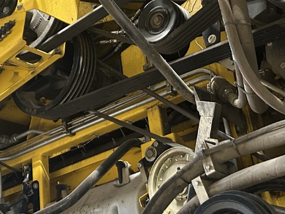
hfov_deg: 27.0
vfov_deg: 19.9
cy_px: 9
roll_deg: -3.8
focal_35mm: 72
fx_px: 593
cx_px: 110
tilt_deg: +24.3
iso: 500
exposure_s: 1/60
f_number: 1.5
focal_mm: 5.7
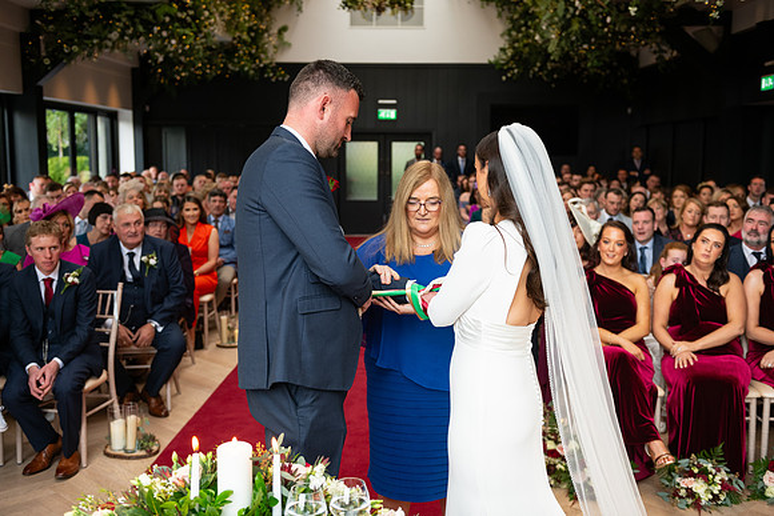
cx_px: 387
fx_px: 860
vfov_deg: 33.4
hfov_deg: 48.4
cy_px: 258
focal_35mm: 40
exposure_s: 1/160
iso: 640
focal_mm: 40
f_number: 3.5
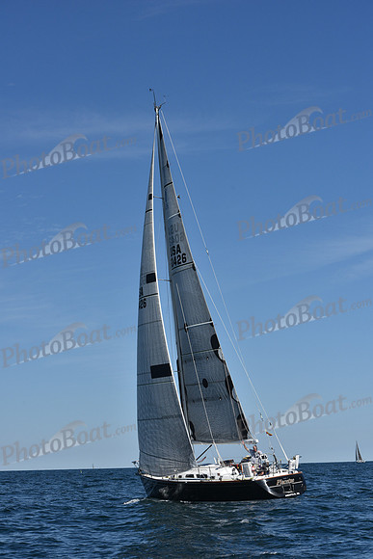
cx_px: 186
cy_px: 280
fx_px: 1087
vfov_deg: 28.8
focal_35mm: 70
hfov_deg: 19.5
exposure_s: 1/1250
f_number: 10
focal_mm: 70
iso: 250
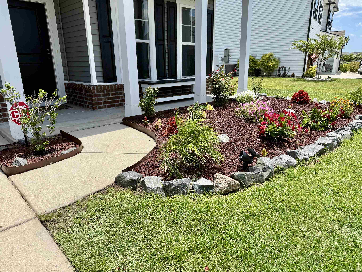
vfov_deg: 56.8
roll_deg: +0.8
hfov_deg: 71.6
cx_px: 181
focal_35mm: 24
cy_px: 136
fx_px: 251
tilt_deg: -16.4
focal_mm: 6.76
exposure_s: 1/3425
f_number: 1.78
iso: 80
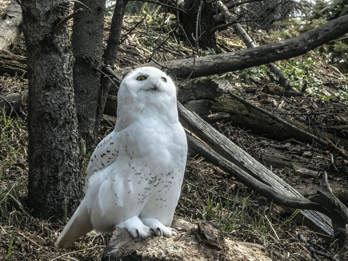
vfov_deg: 8.7
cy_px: 130
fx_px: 1709
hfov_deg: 11.6
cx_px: 174
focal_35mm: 170
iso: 400
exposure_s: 1/30
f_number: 7.1
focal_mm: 30.3
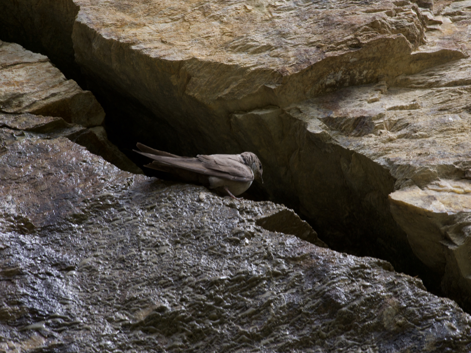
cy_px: 176
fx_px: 10885
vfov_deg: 1.9
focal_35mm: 800
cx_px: 236
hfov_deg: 2.5
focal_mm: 400
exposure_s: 1/320
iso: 400
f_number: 7.1
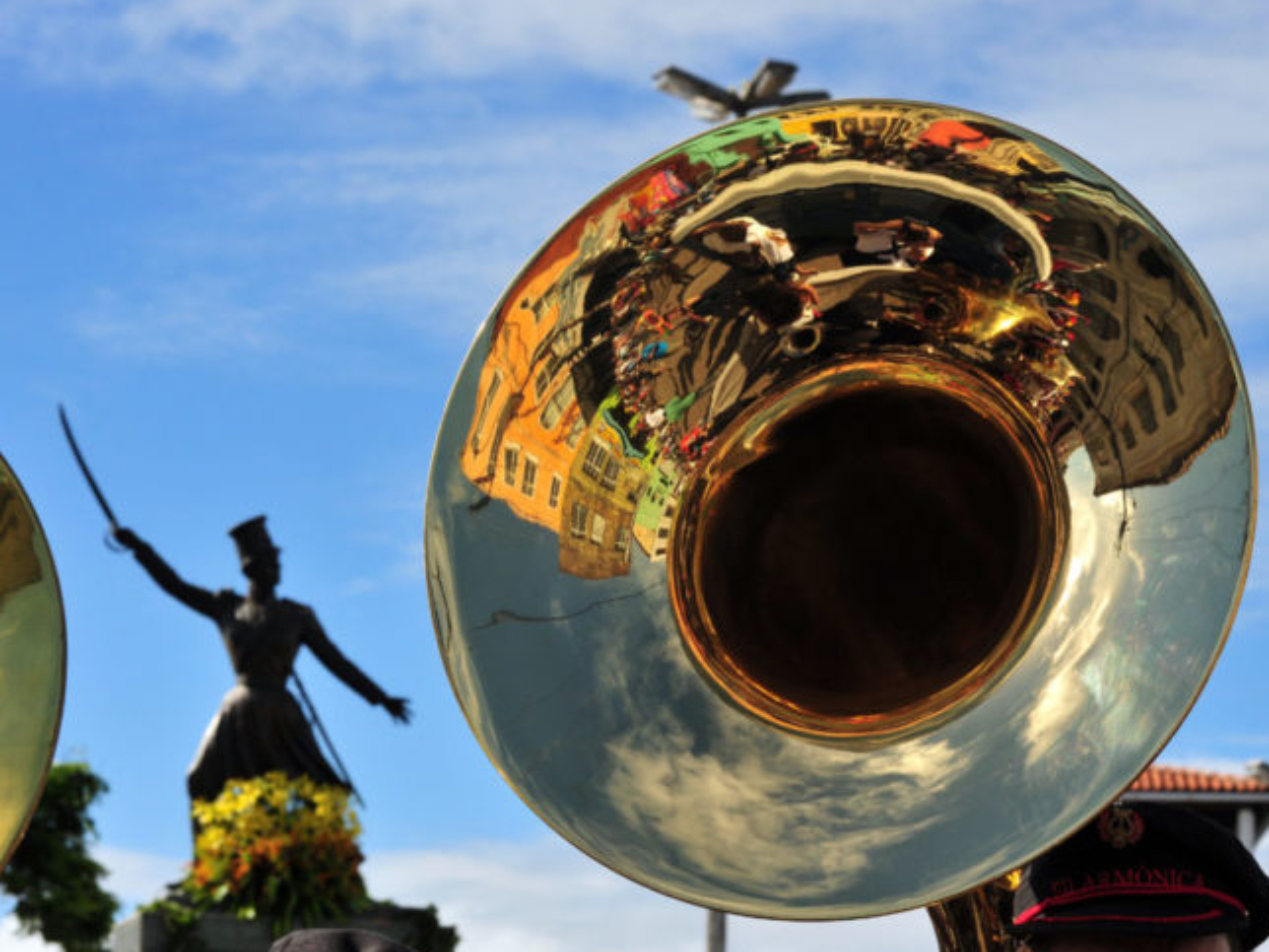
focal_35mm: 103
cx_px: 692
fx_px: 3776
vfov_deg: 14.4
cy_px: 475
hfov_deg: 19.1
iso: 800
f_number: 14
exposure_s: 1/800
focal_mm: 92
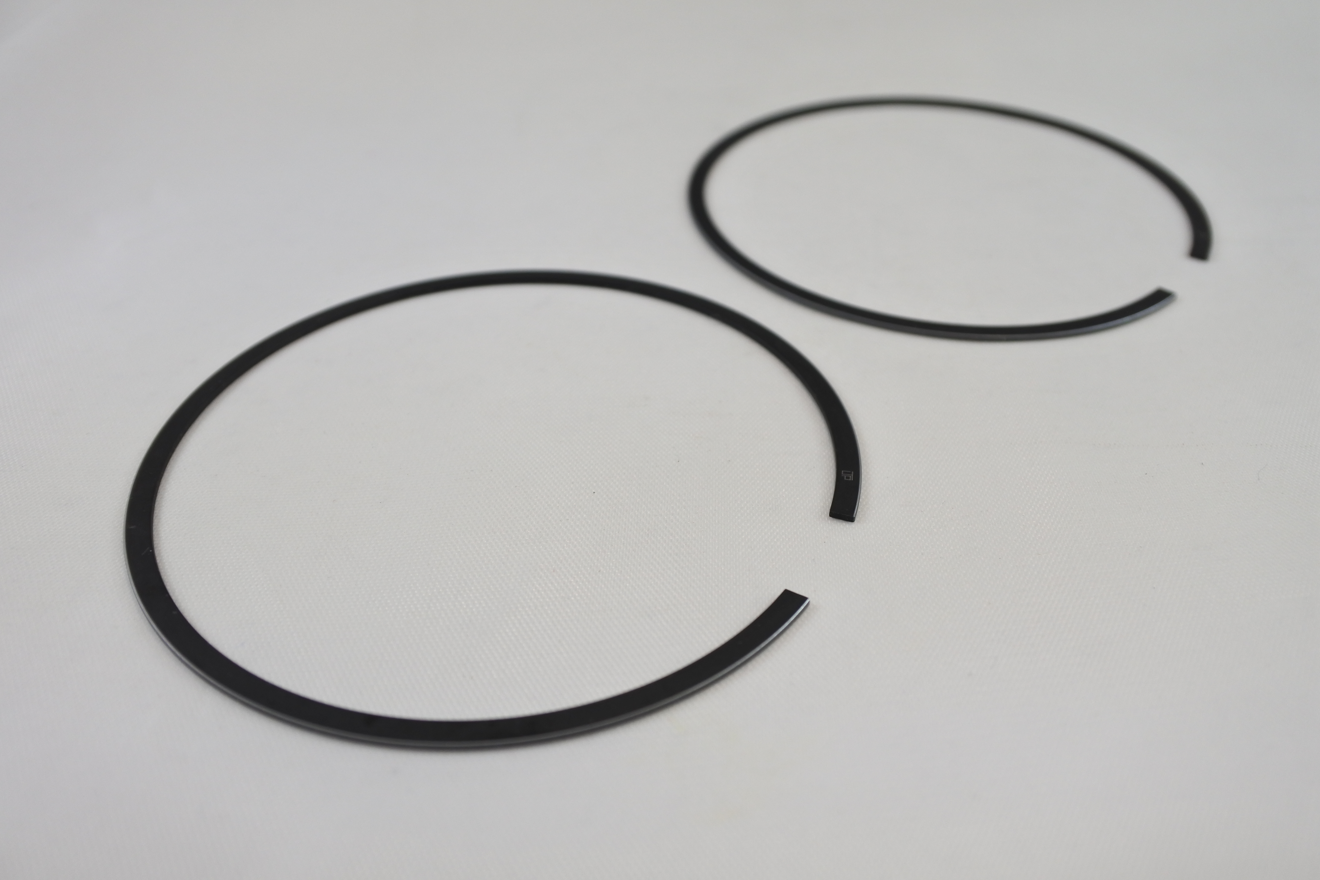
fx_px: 1100
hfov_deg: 61.9
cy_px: 437
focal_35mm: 30
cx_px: 659
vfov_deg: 43.6
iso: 280
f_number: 3.8
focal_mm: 11
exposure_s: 1/250
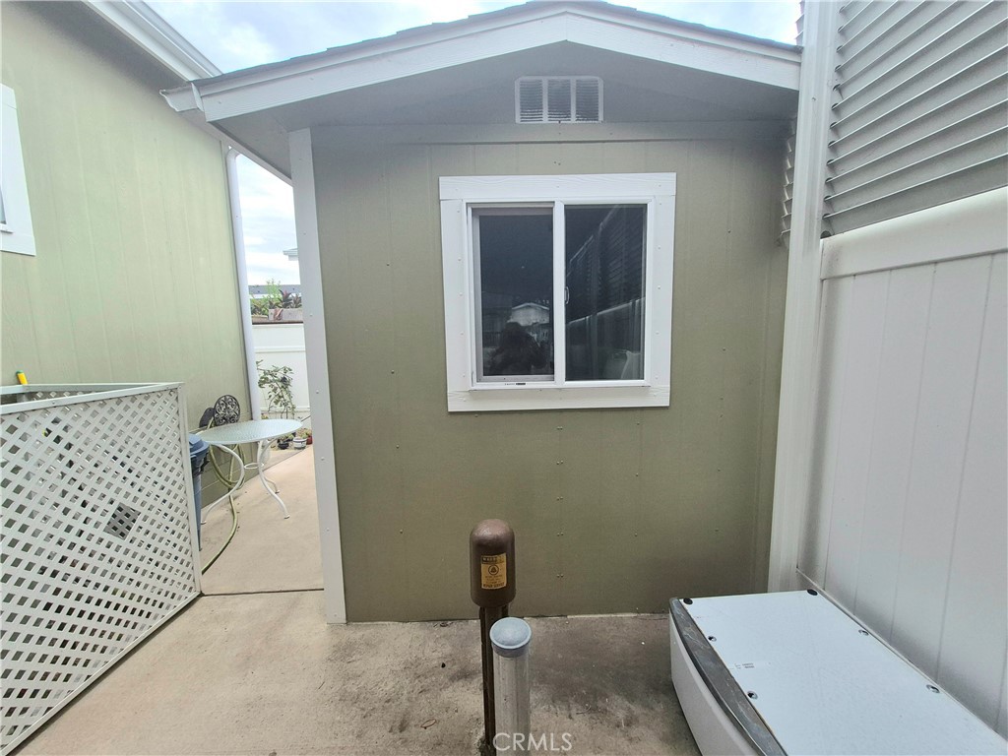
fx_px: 379
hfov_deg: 106.2
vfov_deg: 89.9
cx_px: 504
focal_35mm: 13
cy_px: 378
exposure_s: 1/714
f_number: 2.2
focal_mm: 1.74
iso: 50
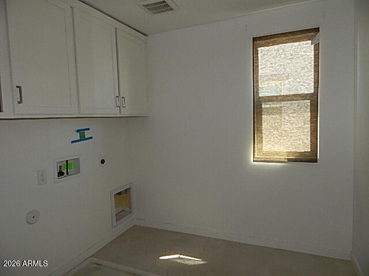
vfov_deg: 58.9
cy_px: 138
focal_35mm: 23
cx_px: 184
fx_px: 245
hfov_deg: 73.9
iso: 200
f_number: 3
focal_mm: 4
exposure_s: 1/30
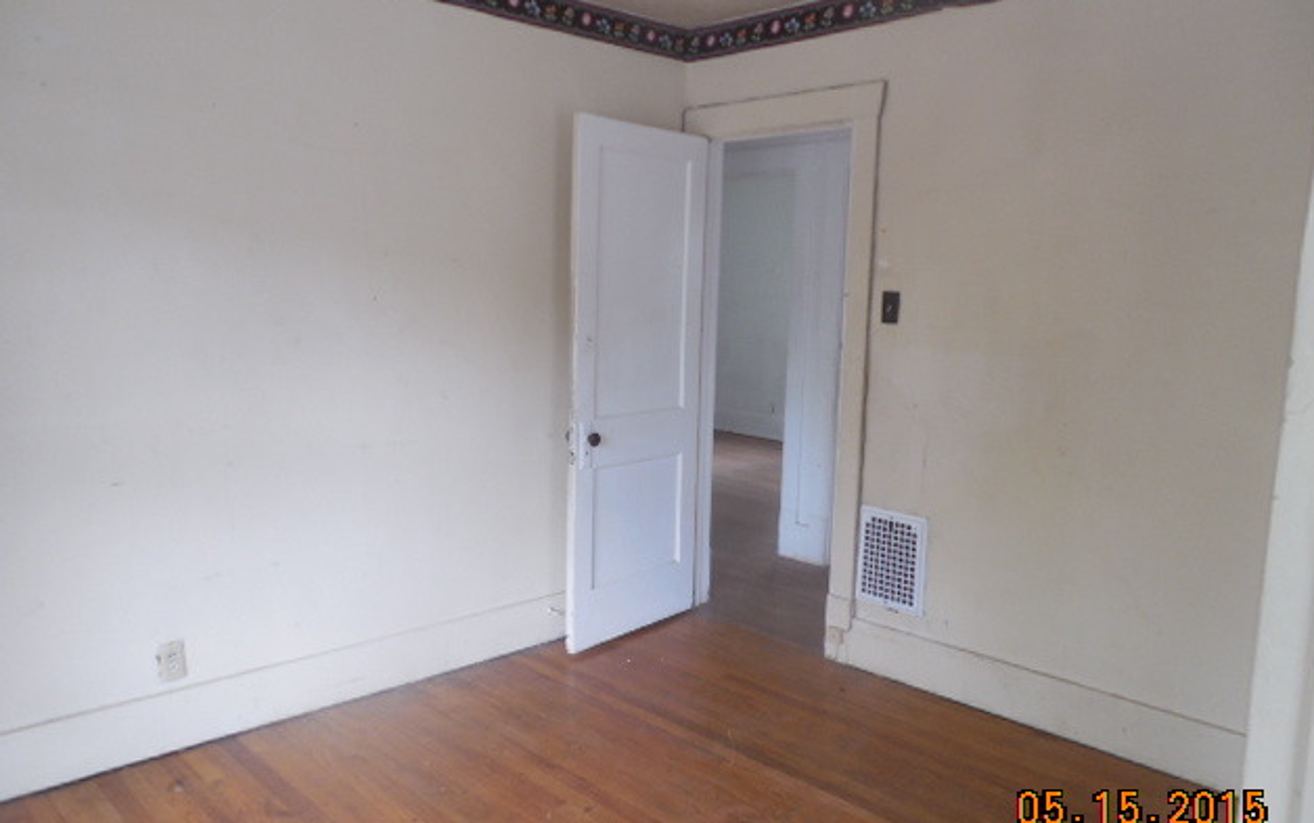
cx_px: 653
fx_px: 967
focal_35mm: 27
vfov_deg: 46.1
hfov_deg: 68.4
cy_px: 404
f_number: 3.3
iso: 200
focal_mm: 4.5
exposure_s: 1/30
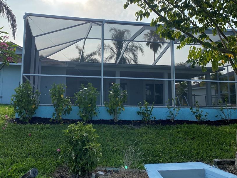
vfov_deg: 42.8
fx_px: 226
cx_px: 98
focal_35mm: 33
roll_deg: -1.9
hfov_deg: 55.0
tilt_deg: +8.1
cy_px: 76
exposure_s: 1/4464
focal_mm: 4.25
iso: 32
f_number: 1.8
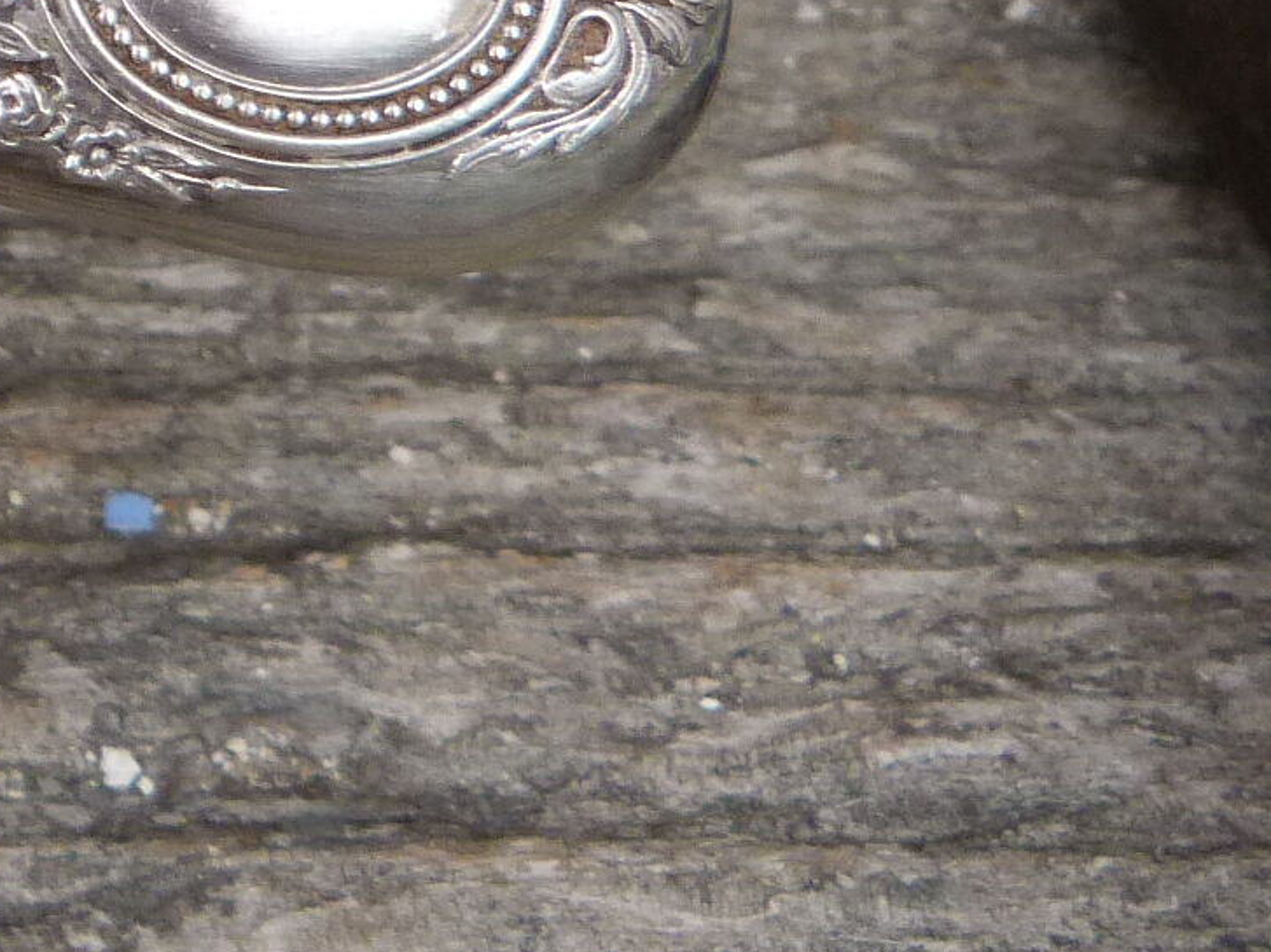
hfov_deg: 19.0
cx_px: -752
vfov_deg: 16.2
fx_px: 3231
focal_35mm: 88
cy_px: -171
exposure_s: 1/250
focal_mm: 4.5
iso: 160
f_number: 3.6
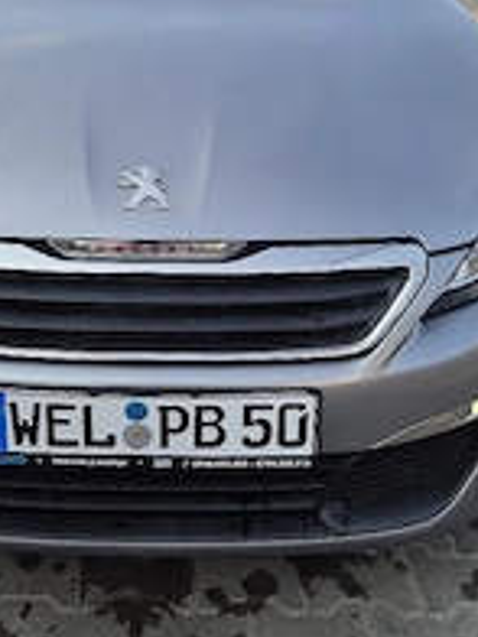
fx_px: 865
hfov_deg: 30.5
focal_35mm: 47
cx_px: 137
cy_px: 127
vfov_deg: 38.9
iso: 25
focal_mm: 5.4
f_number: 1.8
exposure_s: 1/714
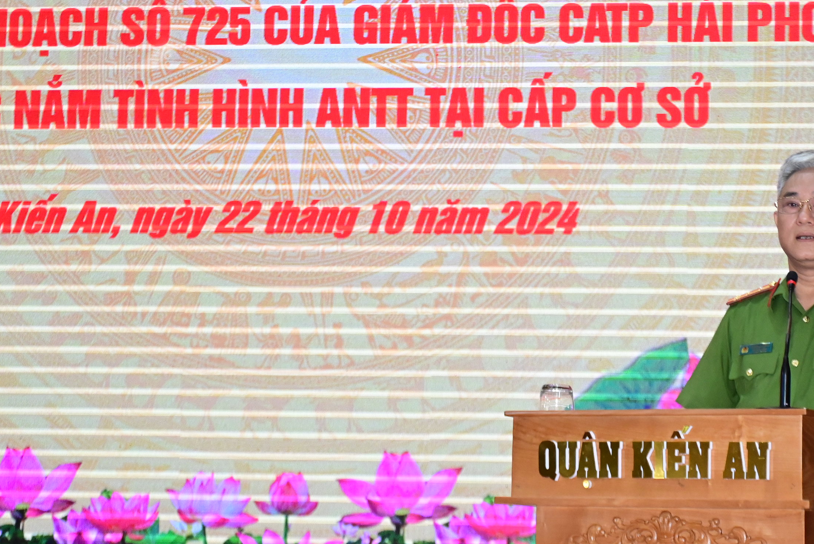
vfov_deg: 13.2
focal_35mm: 104
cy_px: 193
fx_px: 2353
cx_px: 509
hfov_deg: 19.6
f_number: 4.8
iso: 2500
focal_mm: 52
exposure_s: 1/200
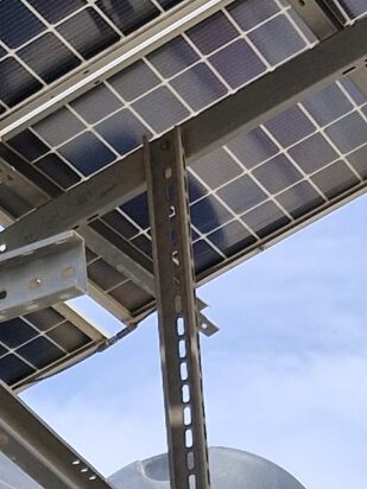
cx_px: -276
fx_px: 2021
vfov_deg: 12.3
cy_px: 965
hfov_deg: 9.9
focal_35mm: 143
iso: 50
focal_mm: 5.54
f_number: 1.8
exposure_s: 1/1224
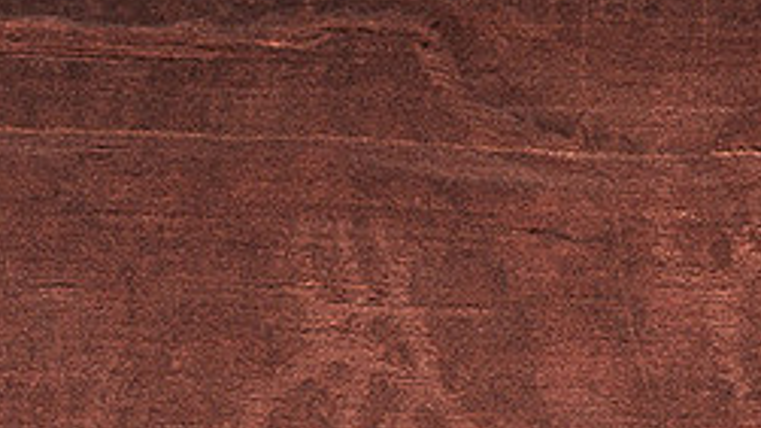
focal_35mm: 377
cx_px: 643
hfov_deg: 5.7
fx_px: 7605
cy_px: 640
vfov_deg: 3.2
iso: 800
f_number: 5.6
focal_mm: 113
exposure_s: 1/3200
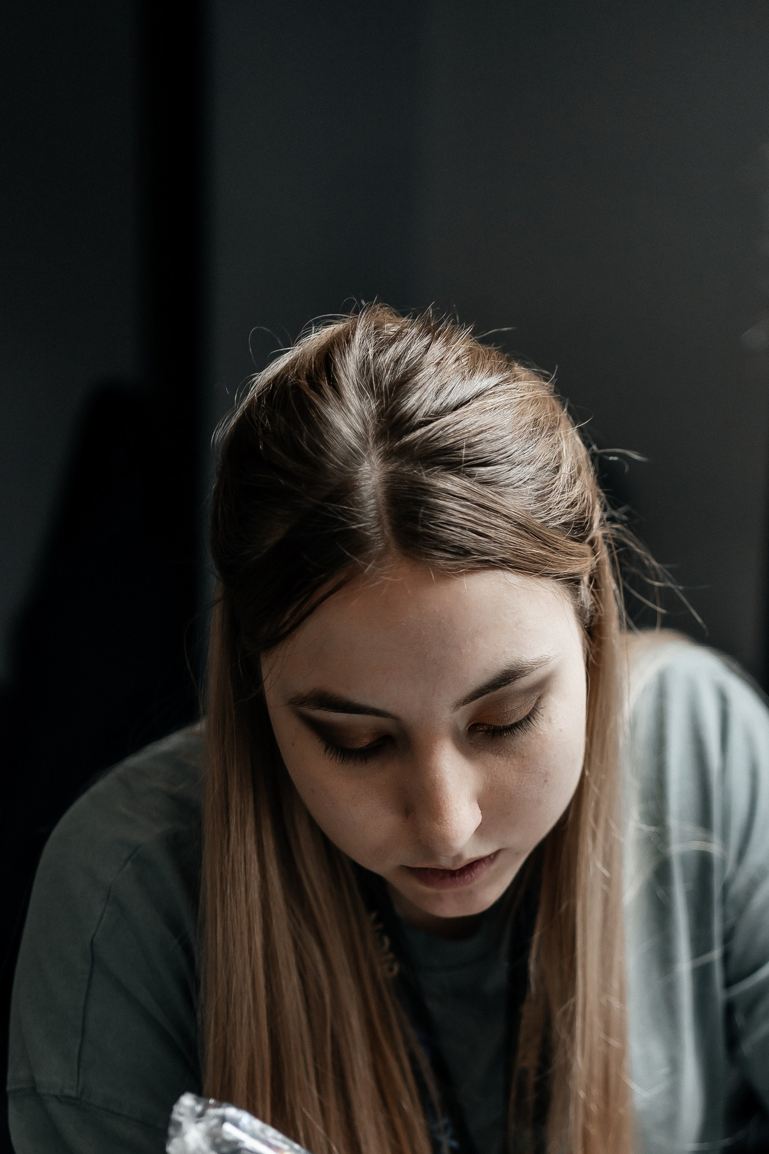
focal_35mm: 77
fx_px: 2467
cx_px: 542
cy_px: 961
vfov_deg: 25.7
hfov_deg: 17.6
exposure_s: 1/200
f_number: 1.8
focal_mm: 45
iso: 250
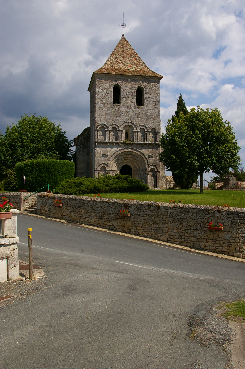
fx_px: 353
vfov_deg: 55.1
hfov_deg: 38.3
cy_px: 184
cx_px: 122
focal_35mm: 34
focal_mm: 23
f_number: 13
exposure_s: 1/250
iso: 200
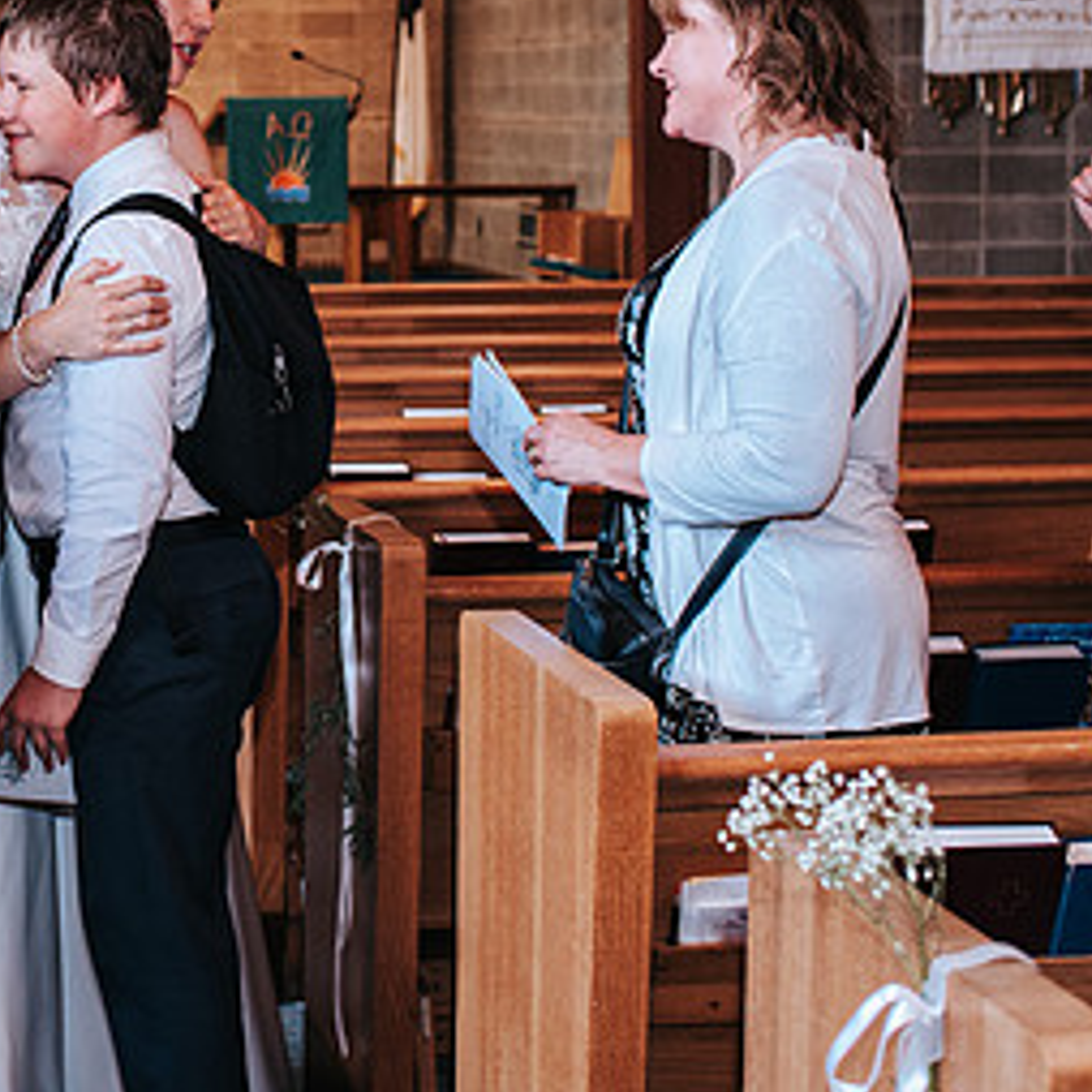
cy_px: 282
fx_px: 2677
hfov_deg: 22.2
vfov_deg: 22.8
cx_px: 5
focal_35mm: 75
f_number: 3.2
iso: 1000
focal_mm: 35
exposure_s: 1/125
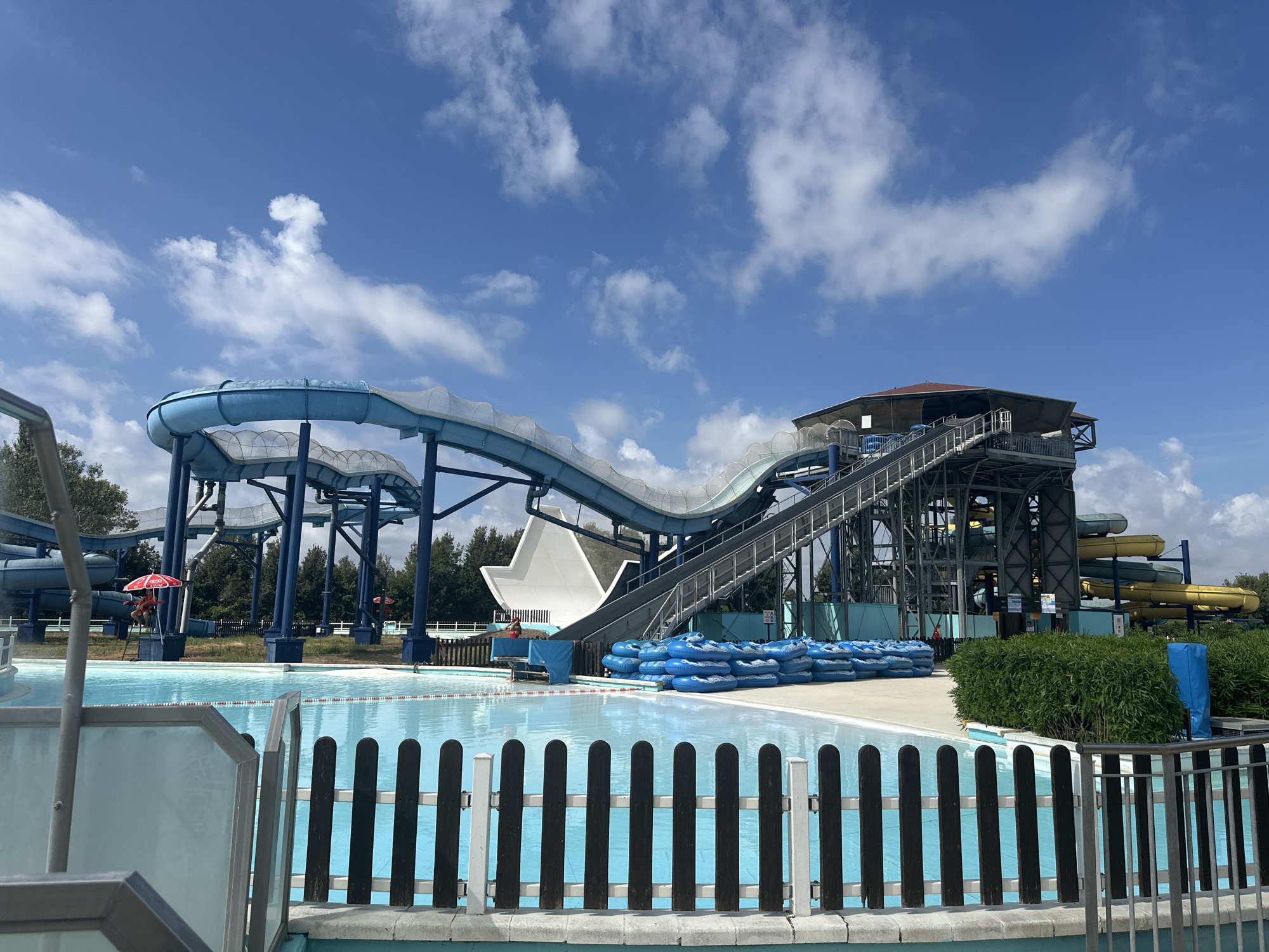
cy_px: 476
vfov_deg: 56.8
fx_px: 880
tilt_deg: +8.2
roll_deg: -0.1
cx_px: 634
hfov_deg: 71.6
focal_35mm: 24
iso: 80
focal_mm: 6.86
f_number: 1.78
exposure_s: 1/7042
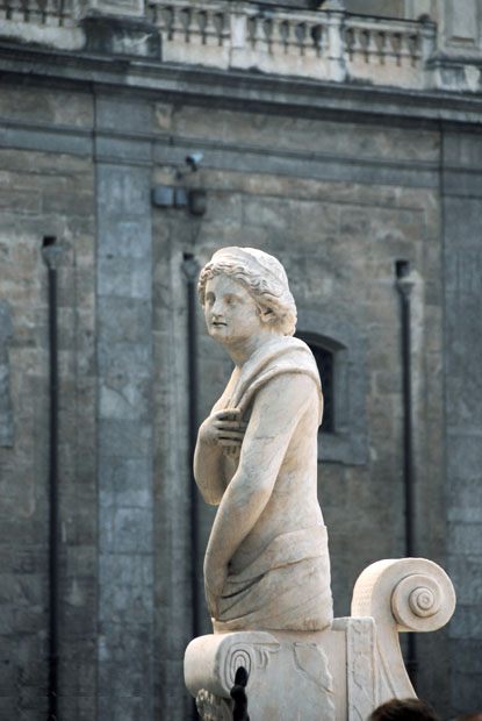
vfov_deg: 10.1
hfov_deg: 6.8
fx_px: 4055
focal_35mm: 202
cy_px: 360
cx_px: 241
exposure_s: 1/100
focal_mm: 135
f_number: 5.6
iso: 400
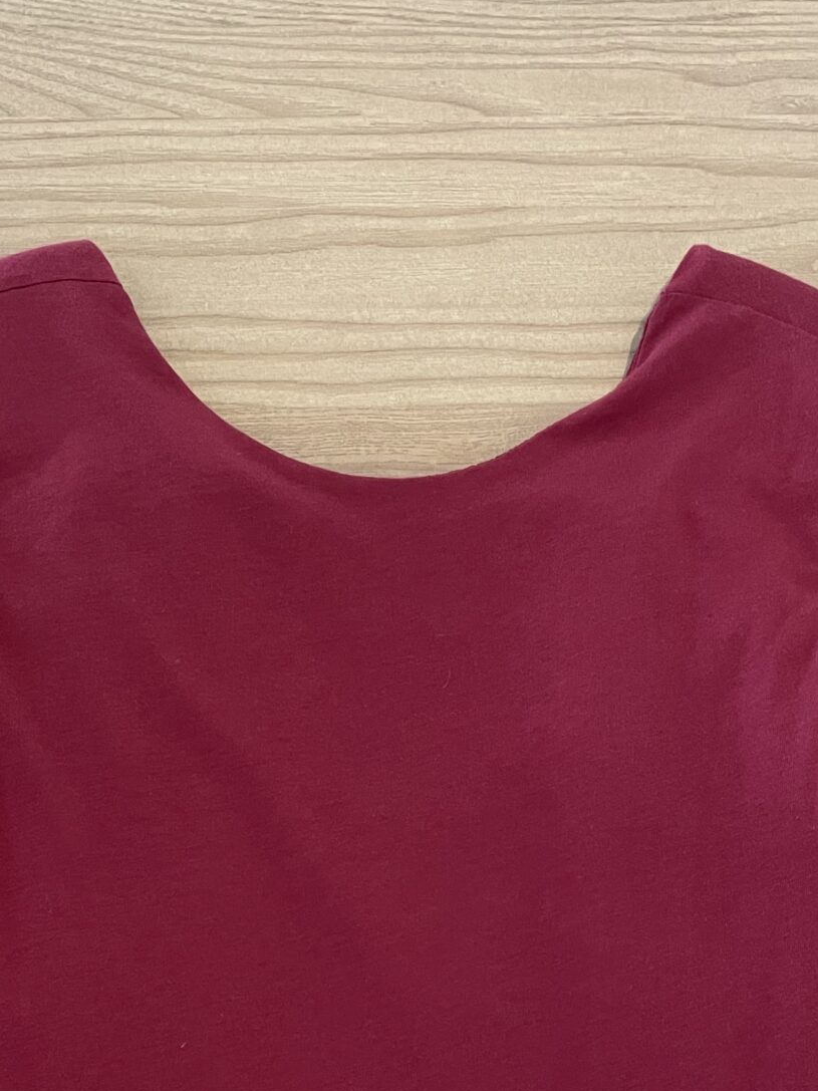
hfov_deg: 29.6
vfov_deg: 37.5
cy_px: 879
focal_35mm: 49
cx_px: 353
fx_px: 1544
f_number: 1.6
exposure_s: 1/40
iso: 400
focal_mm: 4.2
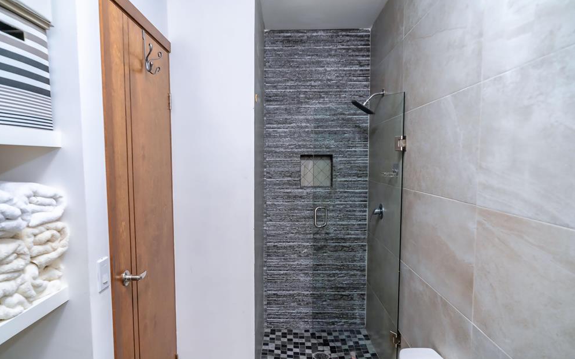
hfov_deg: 82.3
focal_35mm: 21
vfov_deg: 57.2
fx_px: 329
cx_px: 283
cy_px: 193
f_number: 5.6
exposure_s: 1/40
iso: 500
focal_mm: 20
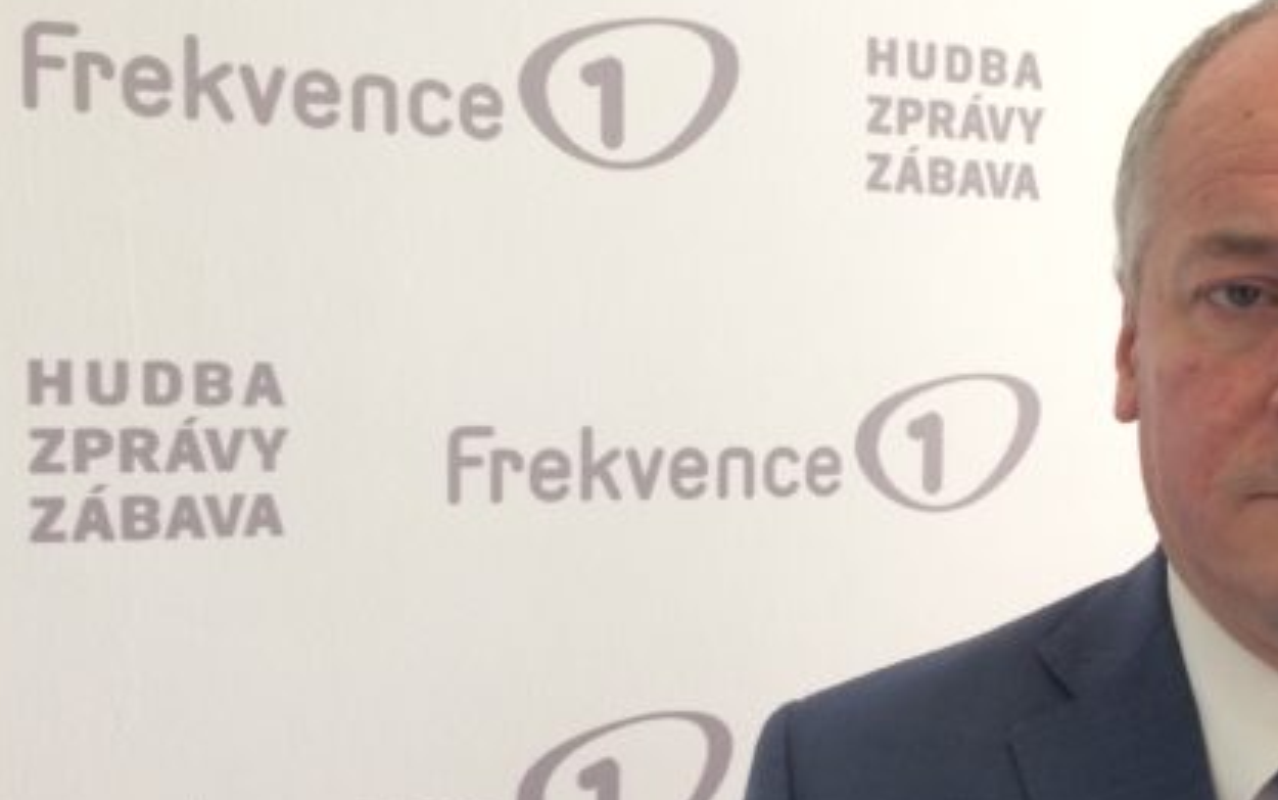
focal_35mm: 45
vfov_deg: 28.6
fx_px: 1568
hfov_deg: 43.4
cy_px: 441
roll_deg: +0.5
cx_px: 898
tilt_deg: -5.0
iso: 160
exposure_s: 1/33
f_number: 2.2
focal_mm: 4.15
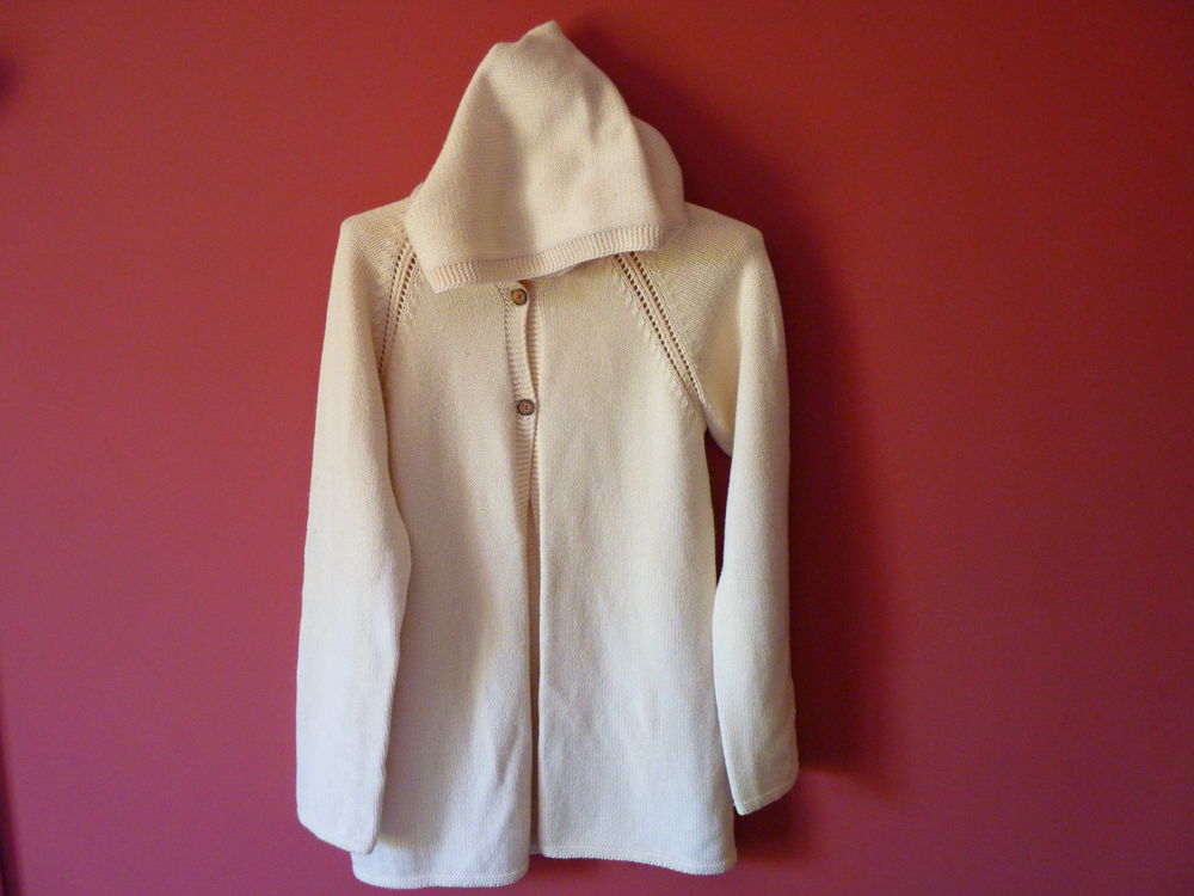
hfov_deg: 61.7
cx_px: 597
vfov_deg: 48.2
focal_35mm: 29
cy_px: 448
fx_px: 1000
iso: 400
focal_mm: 5.2
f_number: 2.8
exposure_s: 1/30
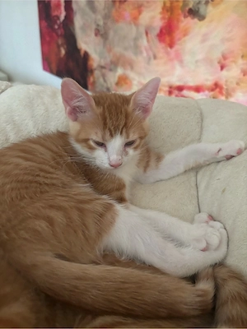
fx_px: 247
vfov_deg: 67.3
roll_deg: -7.5
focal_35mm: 26
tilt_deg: -33.0
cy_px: 164
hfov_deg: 53.1
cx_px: 124
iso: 640
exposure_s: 1/40
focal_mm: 5.96
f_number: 1.6
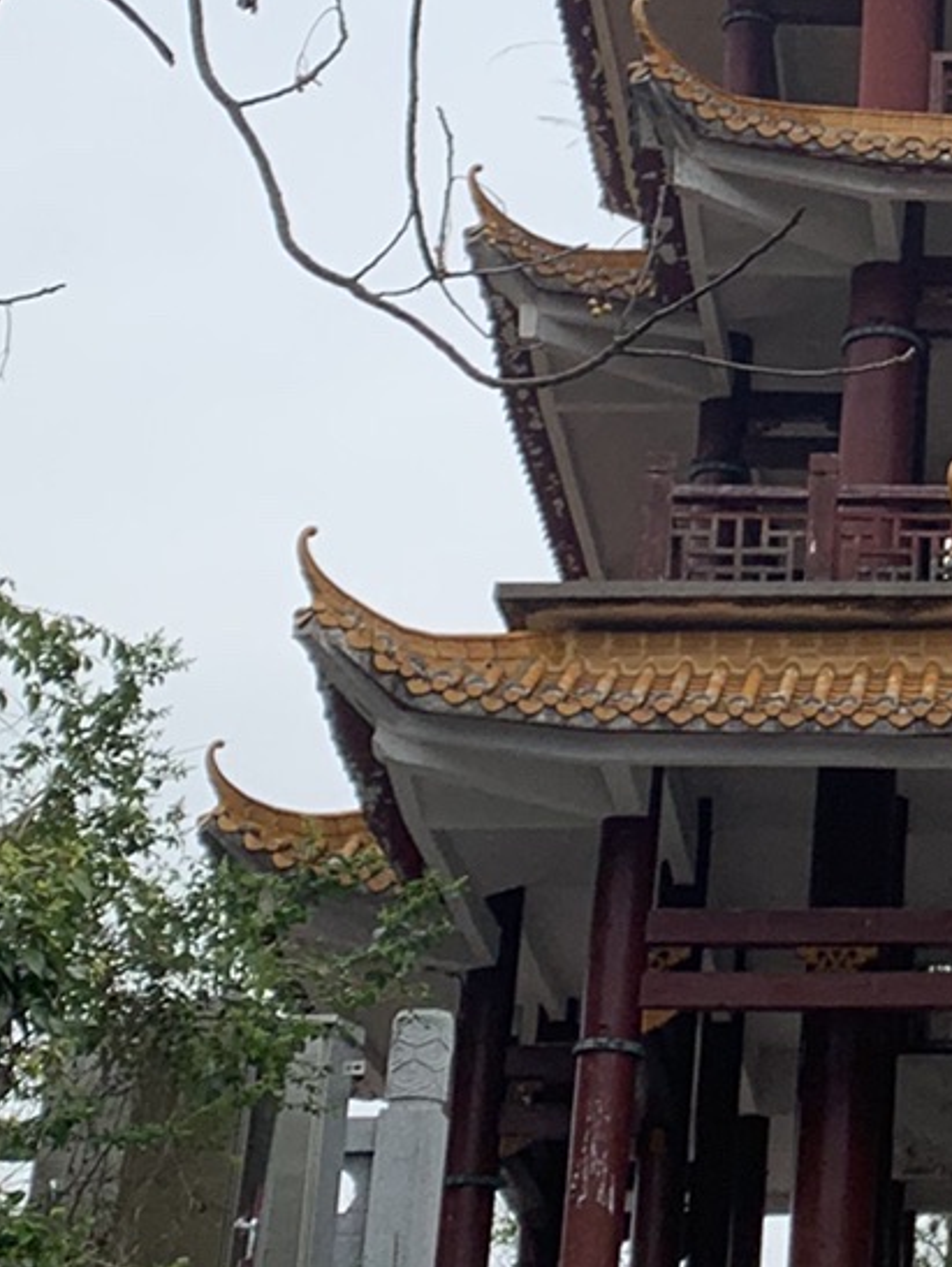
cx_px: 1422
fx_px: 3479
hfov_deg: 14.5
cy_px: 250
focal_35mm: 95
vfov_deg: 20.4
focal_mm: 4.25
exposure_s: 1/1088
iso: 25
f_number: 1.8
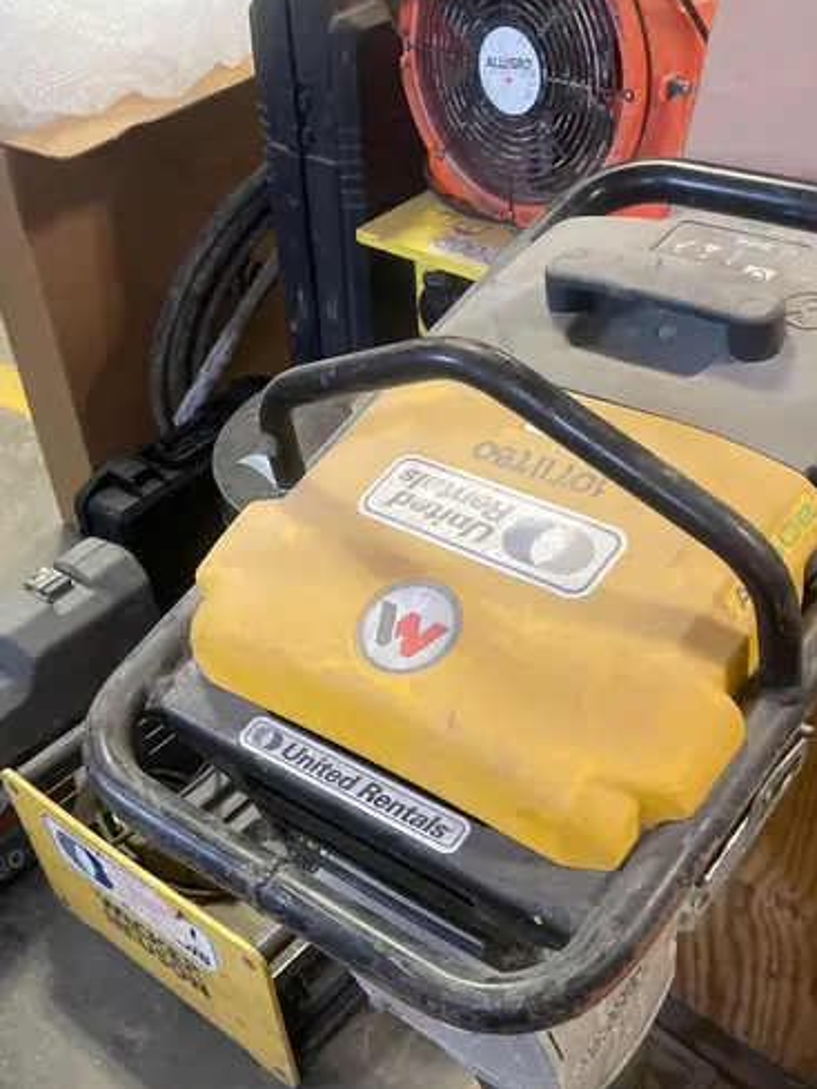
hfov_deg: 36.8
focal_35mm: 39
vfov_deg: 46.4
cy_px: 796
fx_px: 1227
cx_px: 363
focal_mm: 4.2
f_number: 1.6
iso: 400
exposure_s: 1/60
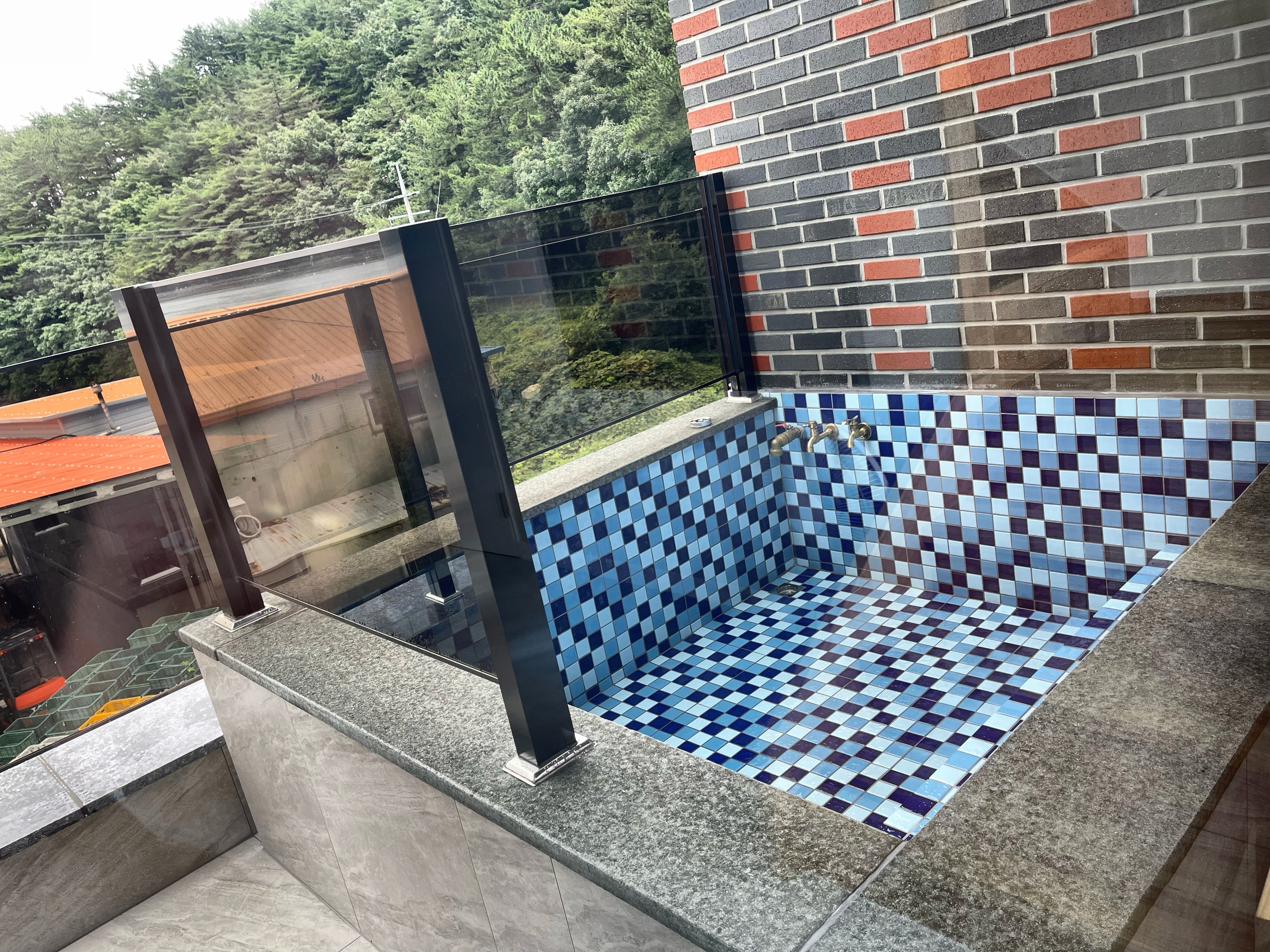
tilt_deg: -17.3
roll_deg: +10.6
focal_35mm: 25
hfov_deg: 69.4
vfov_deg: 54.9
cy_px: 476
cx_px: 635
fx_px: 917
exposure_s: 1/121
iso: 40
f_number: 1.6
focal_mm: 5.1
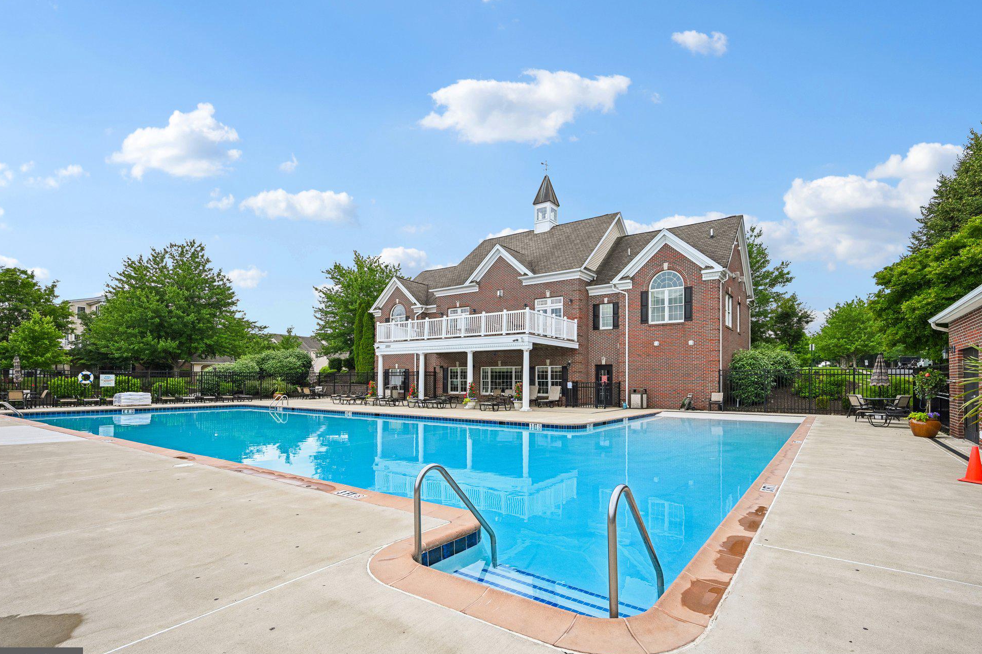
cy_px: 337
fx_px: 464
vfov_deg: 70.4
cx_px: 492
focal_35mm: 17
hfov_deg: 93.3
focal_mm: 16
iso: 800
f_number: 8
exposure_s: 1/800
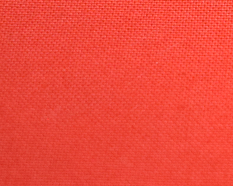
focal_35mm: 251
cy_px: -148
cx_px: 467
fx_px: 1728
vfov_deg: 6.1
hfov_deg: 7.4
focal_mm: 31
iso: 2000
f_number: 5
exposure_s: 1/125
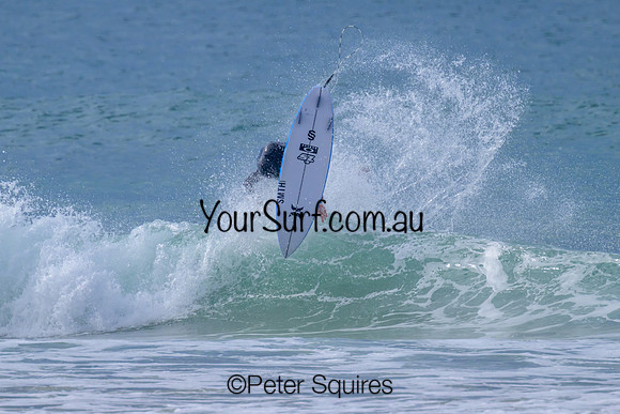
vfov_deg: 1.3
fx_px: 18909
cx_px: 314
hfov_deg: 1.9
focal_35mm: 1098
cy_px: 192
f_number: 11
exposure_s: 1/2000
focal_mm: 800
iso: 720
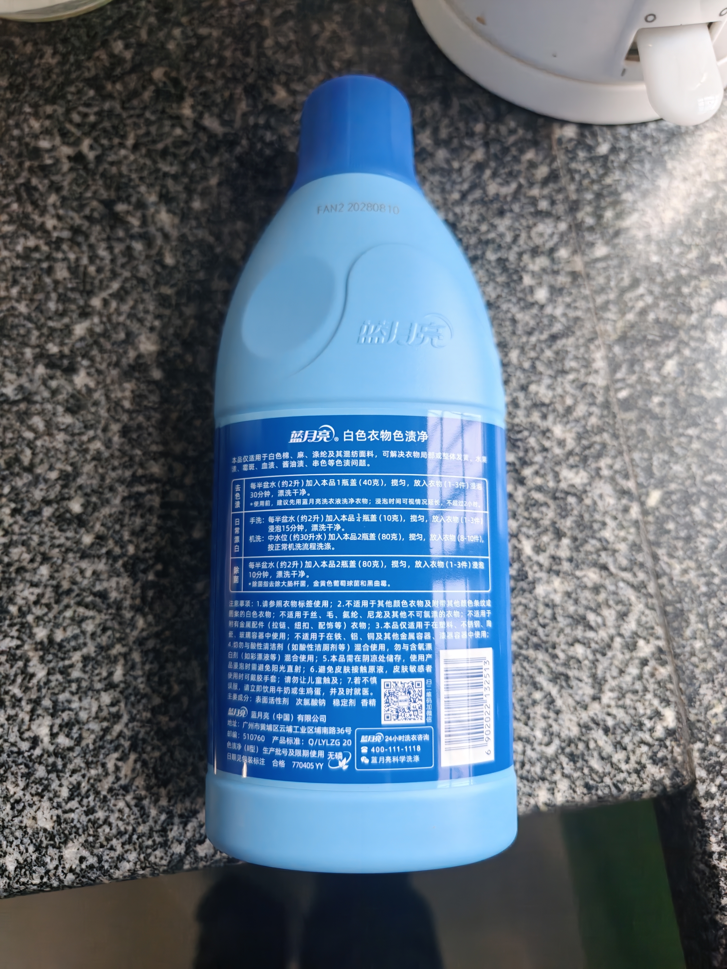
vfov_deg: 73.9
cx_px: 364
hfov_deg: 58.9
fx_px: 644
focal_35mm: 23
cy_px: 484
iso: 1000
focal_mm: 8.67
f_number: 1.8
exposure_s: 1/94
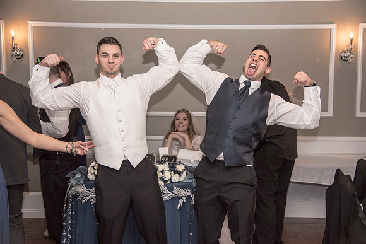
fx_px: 488
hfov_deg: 41.1
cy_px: 122
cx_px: 183
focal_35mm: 48
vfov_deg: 28.1
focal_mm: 48
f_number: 4
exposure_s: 1/200
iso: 1000
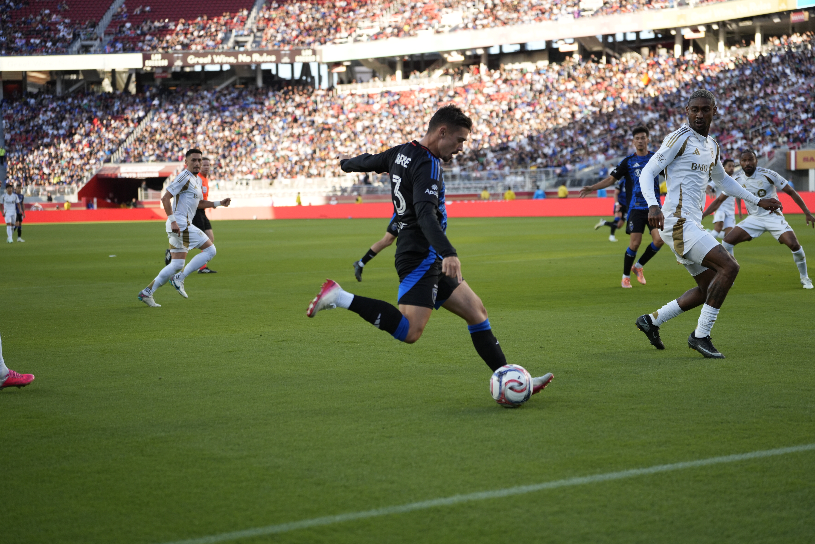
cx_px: 408
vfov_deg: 19.5
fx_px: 1585
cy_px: 272
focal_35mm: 70
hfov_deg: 28.8
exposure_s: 1/1600
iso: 500
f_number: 2.8
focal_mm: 70
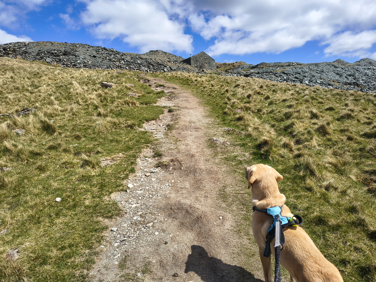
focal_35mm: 24
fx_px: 261
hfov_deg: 71.6
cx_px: 188
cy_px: 141
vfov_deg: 56.8
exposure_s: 1/1937
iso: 100
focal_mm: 5.56
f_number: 1.8
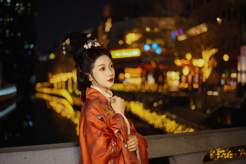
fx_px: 335
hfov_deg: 40.3
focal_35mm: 49
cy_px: 82
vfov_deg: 27.5
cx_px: 123
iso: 1600
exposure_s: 1/125
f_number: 2
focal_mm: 50
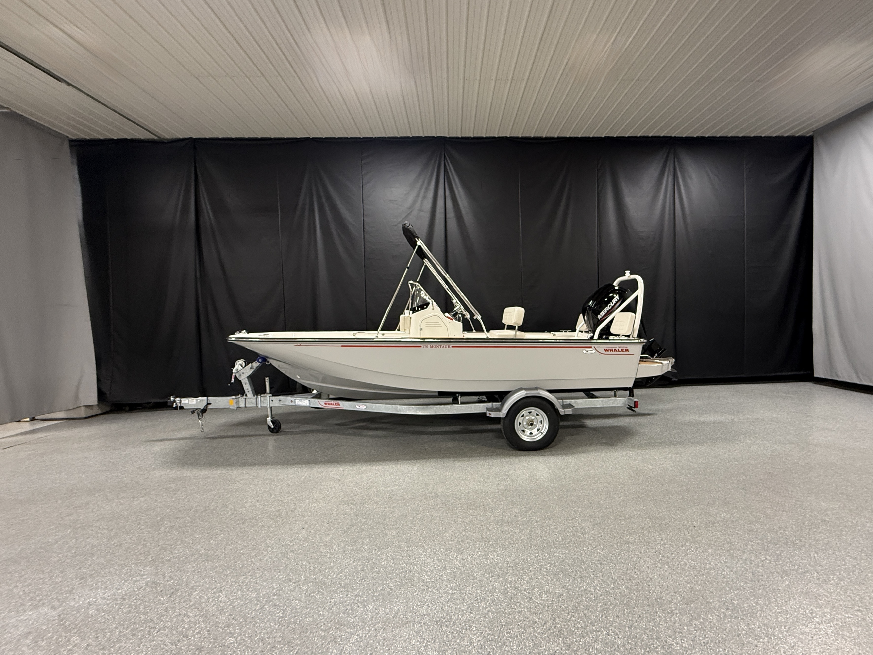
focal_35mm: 14
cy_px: 328
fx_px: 353
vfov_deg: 85.7
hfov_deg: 102.1
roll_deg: +0.7
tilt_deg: -2.6
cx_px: 436
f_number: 2.2
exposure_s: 1/60
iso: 320
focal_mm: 2.22
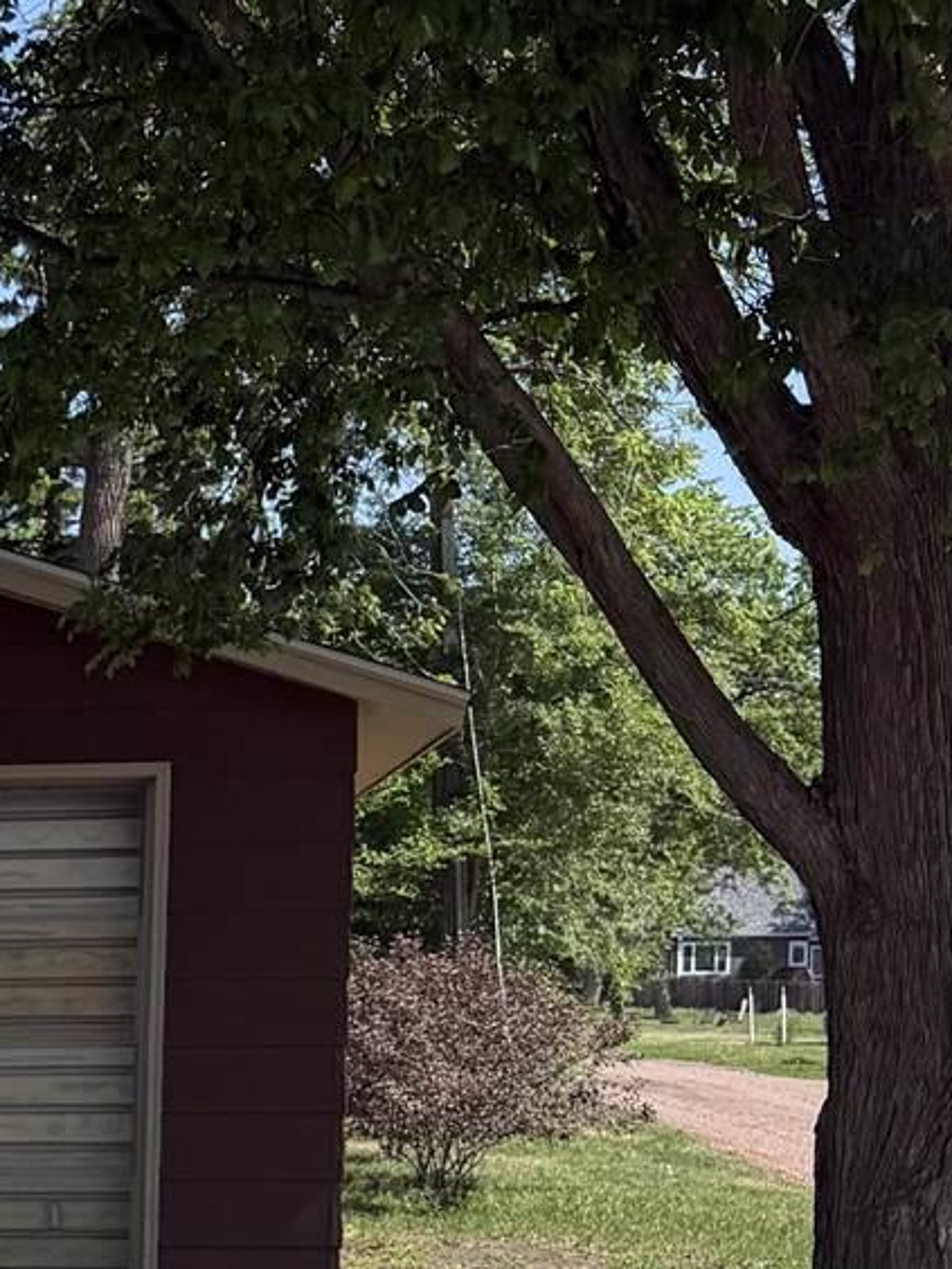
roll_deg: -0.4
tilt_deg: -4.1
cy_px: 1402
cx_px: -799
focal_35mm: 98
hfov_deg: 13.4
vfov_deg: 19.2
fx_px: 3594
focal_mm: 6.76
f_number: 1.78
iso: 80
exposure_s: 1/4405
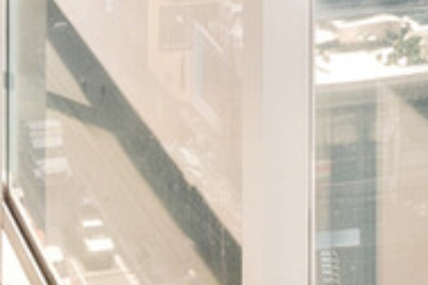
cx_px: 242
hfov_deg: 18.4
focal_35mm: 111
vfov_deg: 9.8
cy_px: -527
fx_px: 1320
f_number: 14
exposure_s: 1/50
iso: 250
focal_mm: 14
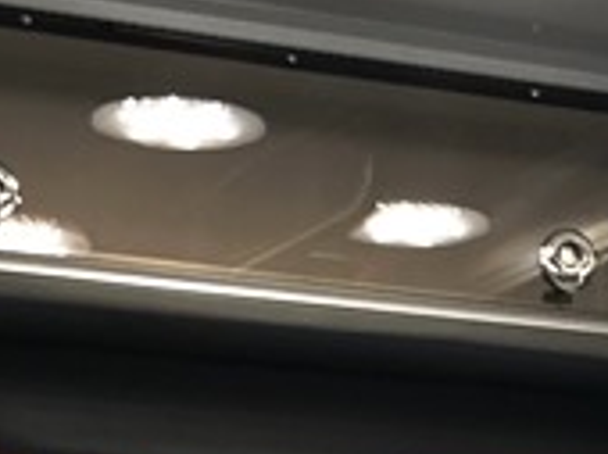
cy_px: 668
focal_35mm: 169
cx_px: 562
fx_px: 2964
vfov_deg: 8.6
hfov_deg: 11.6
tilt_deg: +6.3
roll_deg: +1.3
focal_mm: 3.99
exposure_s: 1/54
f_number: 1.8
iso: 25
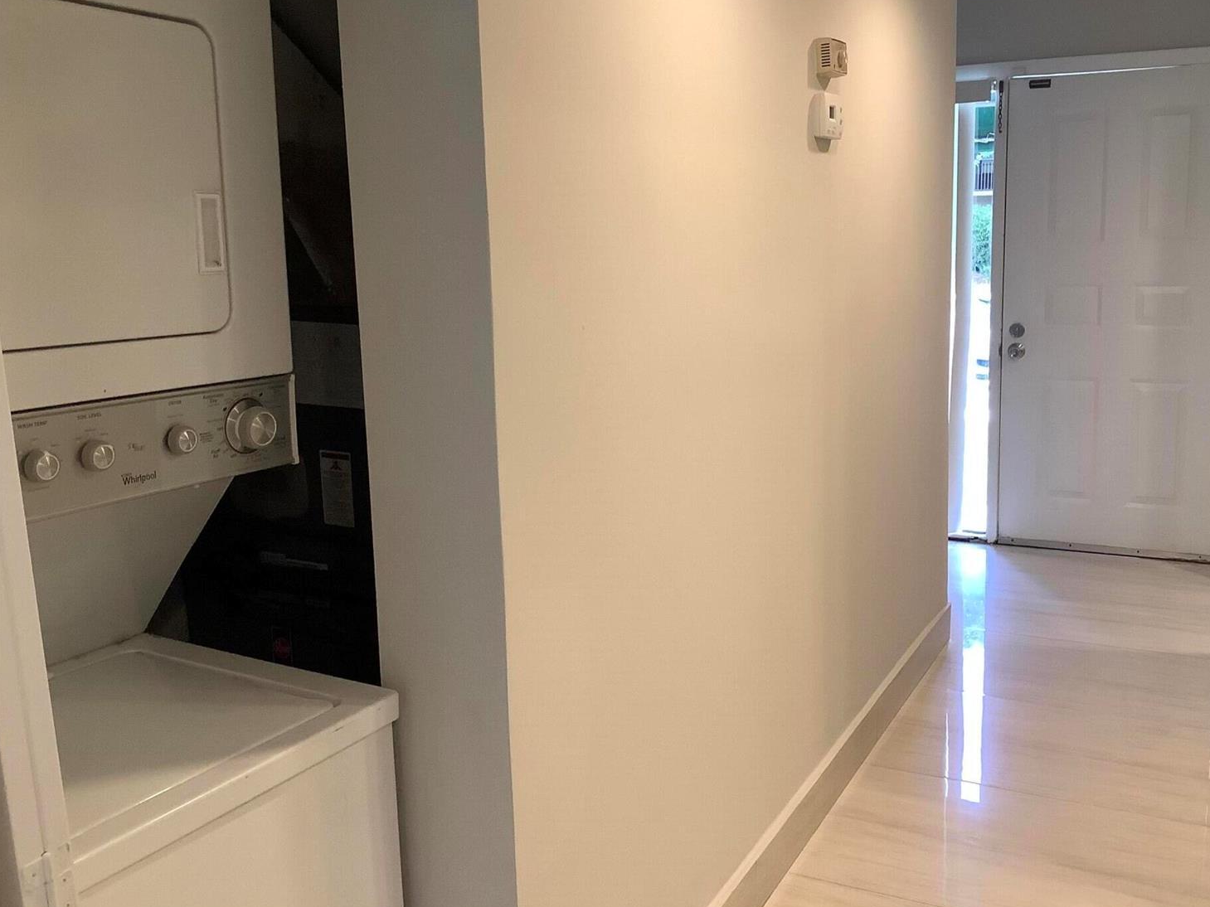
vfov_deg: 41.8
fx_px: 1188
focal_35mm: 34
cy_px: 421
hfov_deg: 53.9
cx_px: 658
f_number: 2.4
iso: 125
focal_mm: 3.3
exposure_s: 1/60
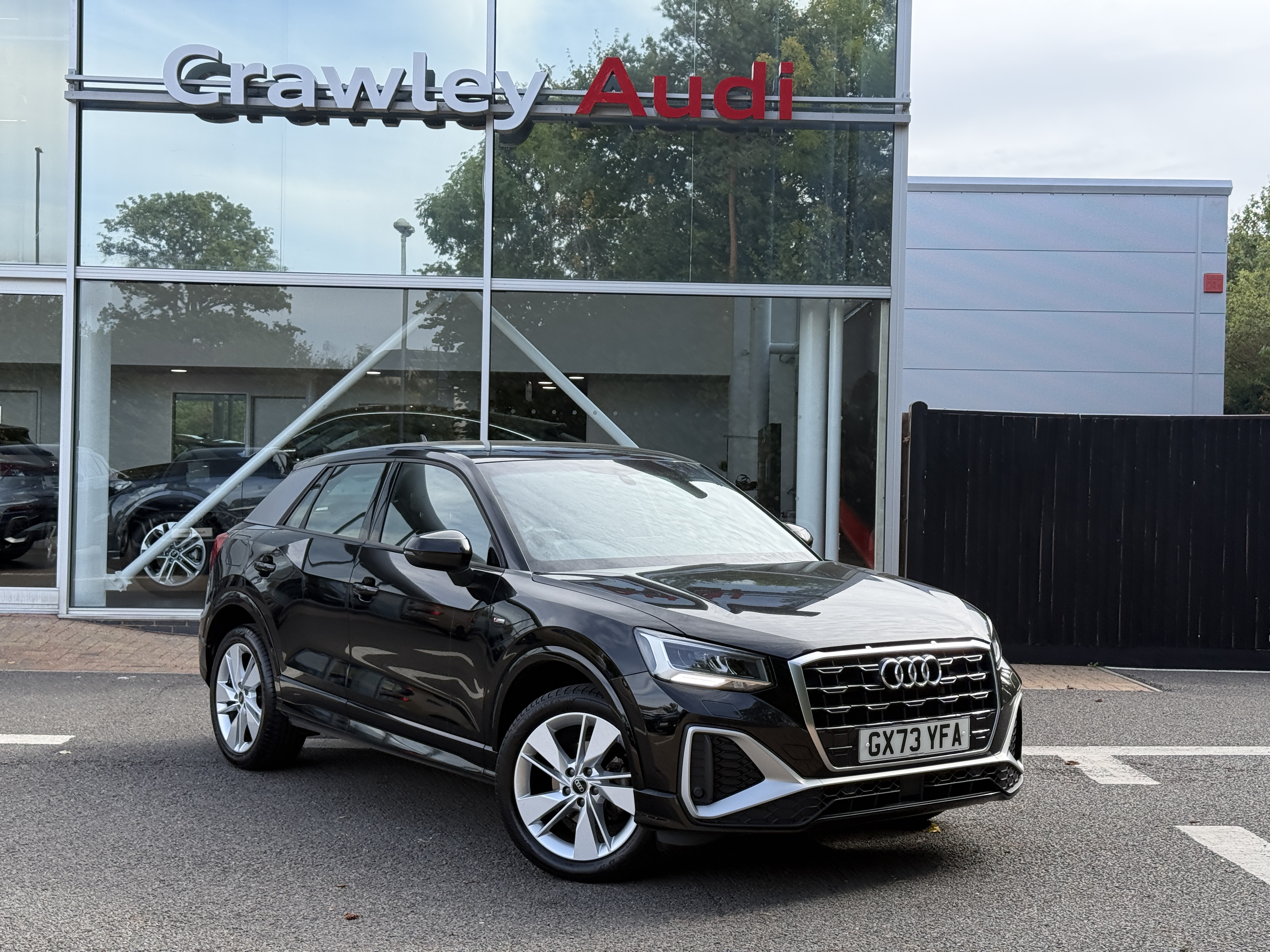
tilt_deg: +3.1
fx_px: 1761
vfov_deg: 30.3
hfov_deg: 39.7
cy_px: 476
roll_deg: -1.6
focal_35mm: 48
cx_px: 635
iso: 80
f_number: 1.78
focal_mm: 6.76
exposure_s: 1/1167
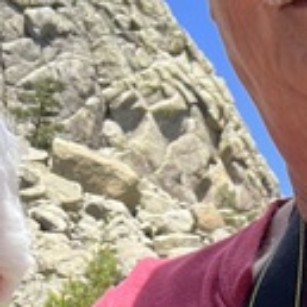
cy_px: -93
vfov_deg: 15.5
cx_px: 64
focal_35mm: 107
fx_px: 1074
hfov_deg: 16.2
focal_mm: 2.71
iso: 32
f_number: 2.2
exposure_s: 1/353
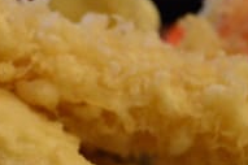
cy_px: 96
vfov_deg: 5.7
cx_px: 25
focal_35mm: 241
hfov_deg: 8.5
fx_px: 1662
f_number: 4.8
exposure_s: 1/60
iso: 3200
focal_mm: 55
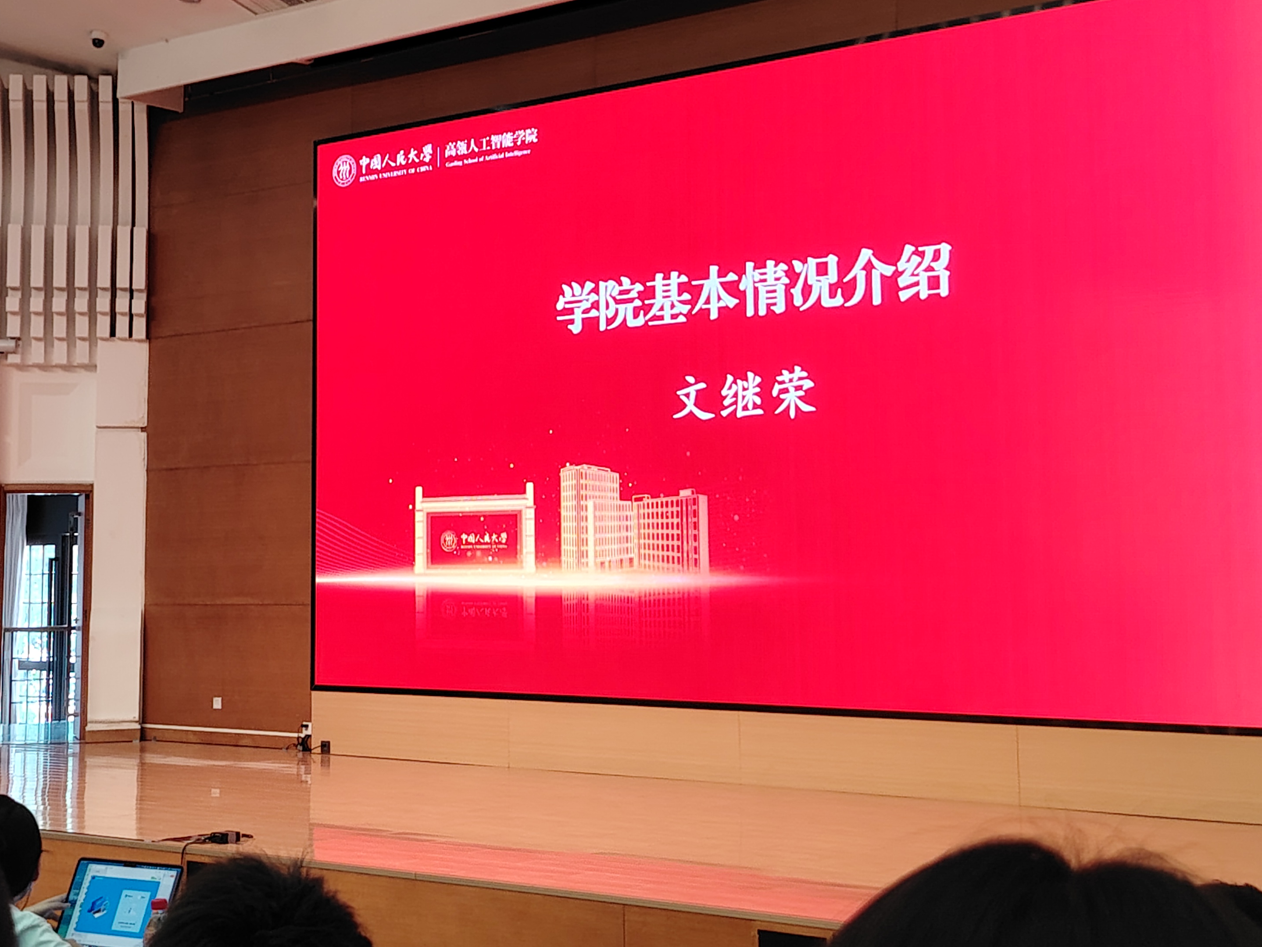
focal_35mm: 57
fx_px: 2078
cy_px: 346
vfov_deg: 25.6
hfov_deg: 33.4
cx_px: 408
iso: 566
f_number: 1.75
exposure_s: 1/50
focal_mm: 5.25
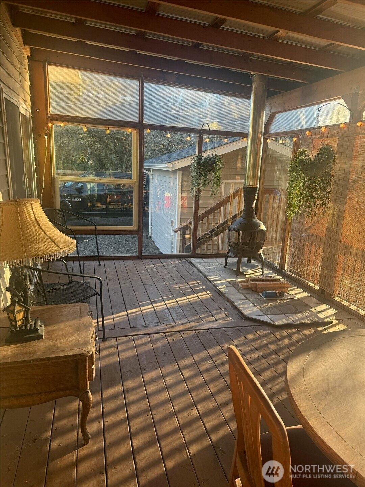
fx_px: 337
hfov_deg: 56.8
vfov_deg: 71.6
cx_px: 182
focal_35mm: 24
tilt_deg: -15.3
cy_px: 244
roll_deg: -2.5
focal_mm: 6.76
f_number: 1.78
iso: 80
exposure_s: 1/153
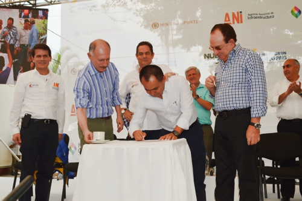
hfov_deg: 53.2
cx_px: 151
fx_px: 302
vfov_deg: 36.8
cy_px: 100
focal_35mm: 36
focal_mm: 24
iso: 100
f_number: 6.3
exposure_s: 1/200
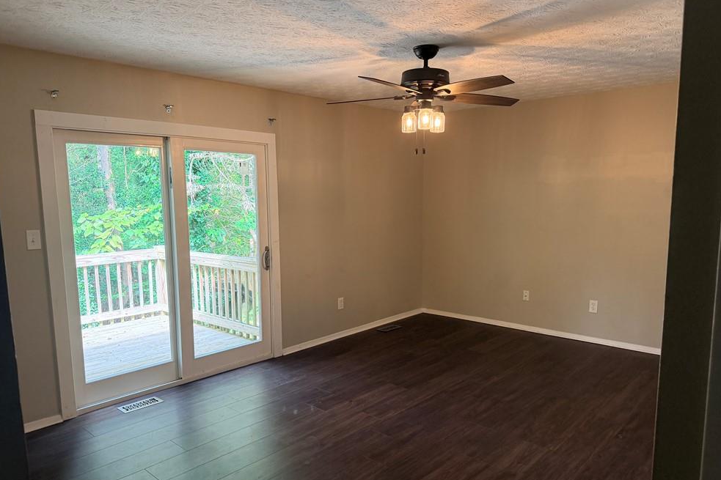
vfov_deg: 49.4
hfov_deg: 69.4
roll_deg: +0.9
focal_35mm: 26
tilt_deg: -8.6
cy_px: 268
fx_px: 521
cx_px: 358
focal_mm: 6.76
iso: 250
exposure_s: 1/120
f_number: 1.78
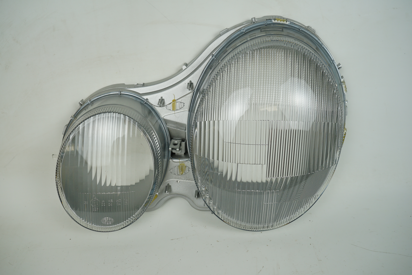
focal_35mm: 32
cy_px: 138
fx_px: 366
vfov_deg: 41.1
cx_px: 206
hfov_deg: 58.7
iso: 200
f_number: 7.1
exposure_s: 1/200
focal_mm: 32
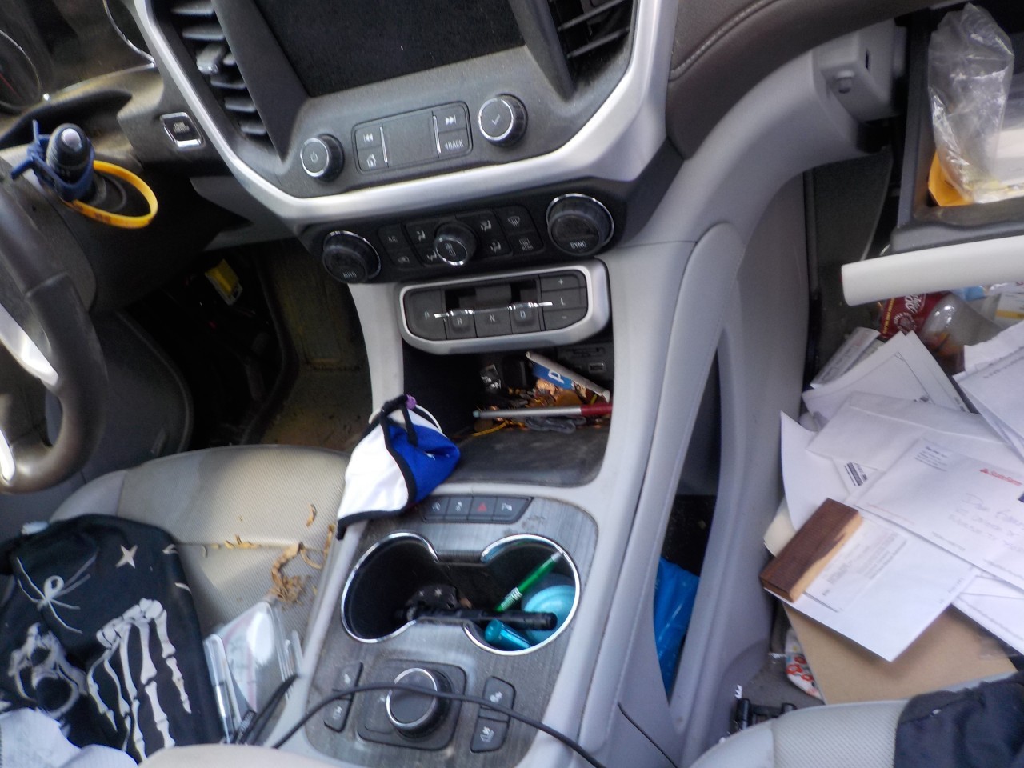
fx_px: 887
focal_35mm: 30
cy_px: 384
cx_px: 512
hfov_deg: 60.0
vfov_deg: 46.8
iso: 125
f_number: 3.3
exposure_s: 1/30
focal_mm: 4.1
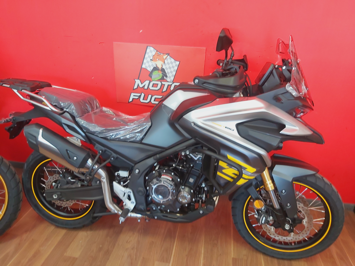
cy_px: 133
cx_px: 178
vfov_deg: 53.1
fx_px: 267
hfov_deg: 67.3
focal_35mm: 26
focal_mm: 3.92
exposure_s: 1/33
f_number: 1.7
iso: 200
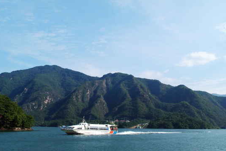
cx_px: 104
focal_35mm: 39
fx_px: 245
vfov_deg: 34.0
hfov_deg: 49.5
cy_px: 98
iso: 400
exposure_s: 1/500
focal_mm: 20
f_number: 9.5
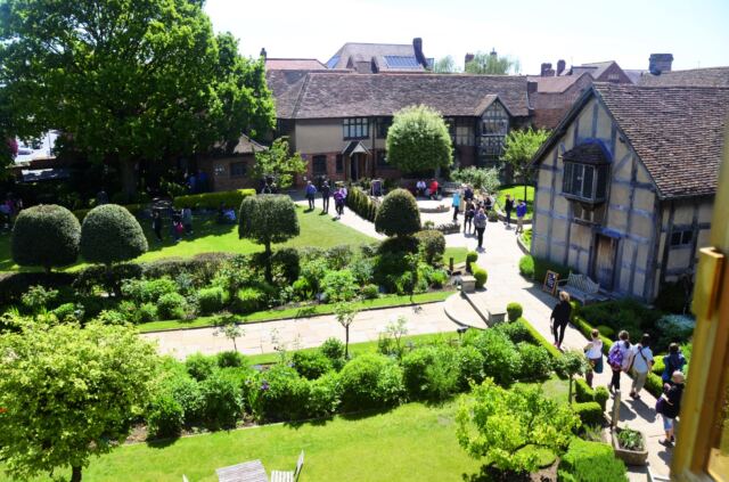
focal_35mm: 27
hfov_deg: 67.5
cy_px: 241
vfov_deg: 47.7
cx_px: 364
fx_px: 545
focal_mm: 18
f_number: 7.1
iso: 200
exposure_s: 1/400
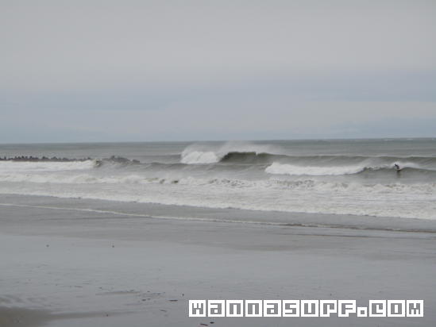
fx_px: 1436
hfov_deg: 17.3
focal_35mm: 114
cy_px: 164
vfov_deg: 13.0
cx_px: 218
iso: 80
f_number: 5
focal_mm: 20.1
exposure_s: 1/320
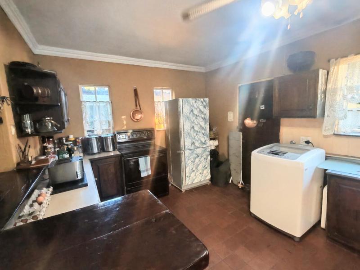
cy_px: 135
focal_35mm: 16
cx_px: 180
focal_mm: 1.96
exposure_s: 1/33
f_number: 2.2
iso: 200
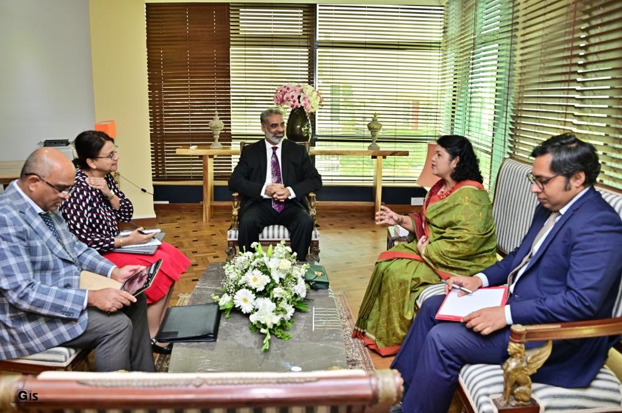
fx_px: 483
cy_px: 206
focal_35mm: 28
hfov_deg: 65.5
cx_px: 311
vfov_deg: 46.3
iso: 1600
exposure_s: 1/200
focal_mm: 28
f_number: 5.6
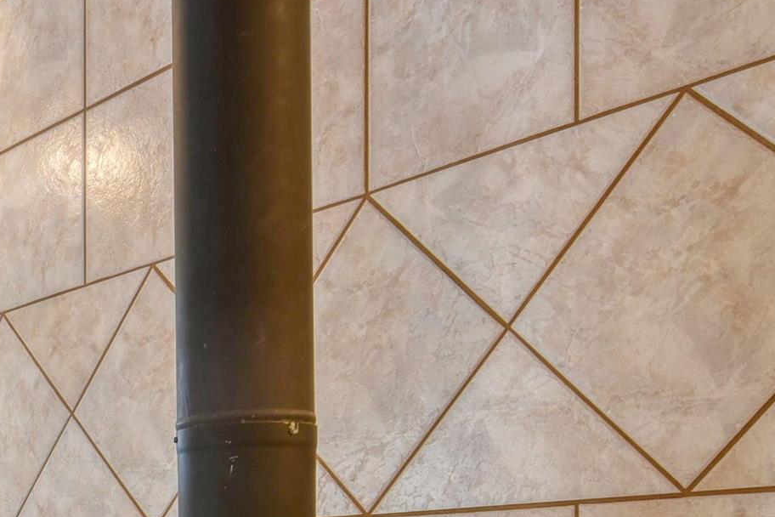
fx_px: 1378
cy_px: 634
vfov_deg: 19.8
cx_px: -190
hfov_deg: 27.2
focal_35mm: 64
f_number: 11
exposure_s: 1/2
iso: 400
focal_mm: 19
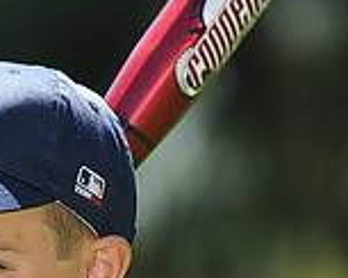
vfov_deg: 2.2
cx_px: -50
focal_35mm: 712
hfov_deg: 2.7
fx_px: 7324
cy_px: 419
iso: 200
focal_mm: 200
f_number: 4.5
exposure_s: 1/640
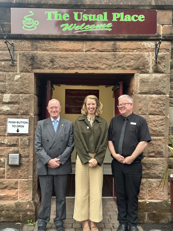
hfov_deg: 30.3
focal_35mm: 48
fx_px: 320
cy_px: 116
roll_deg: -0.7
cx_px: 86
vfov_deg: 39.7
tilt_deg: +1.5
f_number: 1.78
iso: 64
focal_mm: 6.86
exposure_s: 1/275
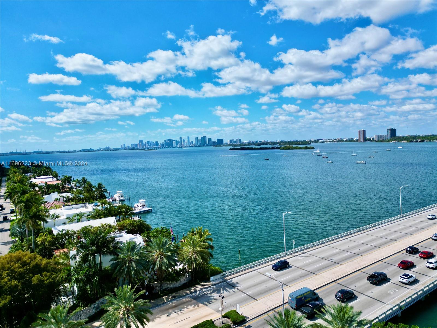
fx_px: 303
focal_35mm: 24
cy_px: 164
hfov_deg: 71.6
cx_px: 218
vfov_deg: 56.8
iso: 120
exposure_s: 1/4000
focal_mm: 6.72
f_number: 1.7
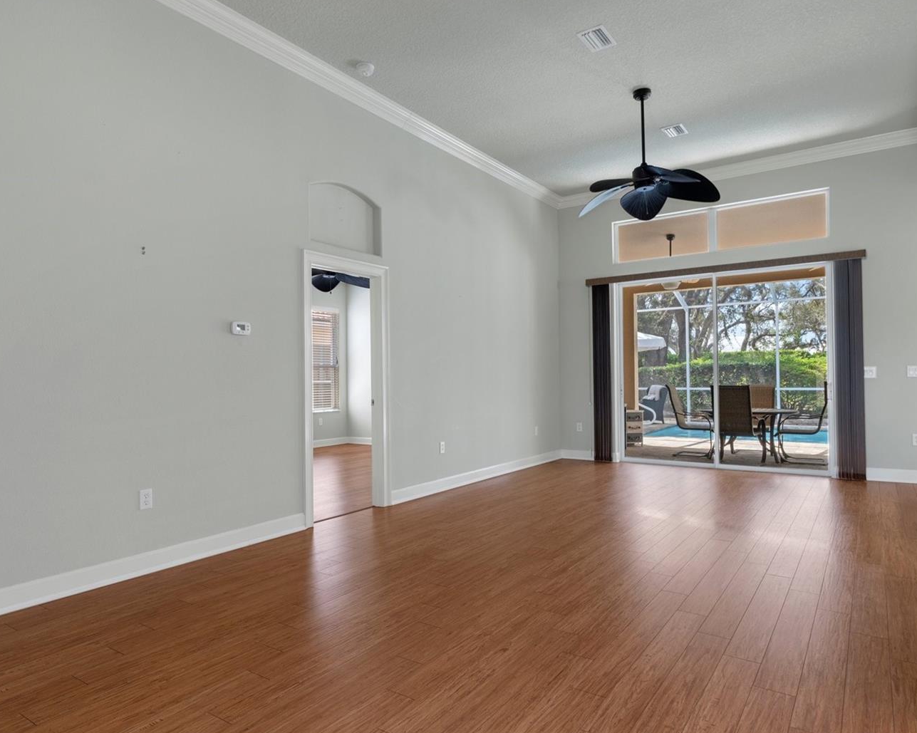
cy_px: 371
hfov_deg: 77.6
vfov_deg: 65.5
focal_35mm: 21
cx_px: 436
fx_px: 570
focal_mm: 12
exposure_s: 1/1.43
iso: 250
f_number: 8
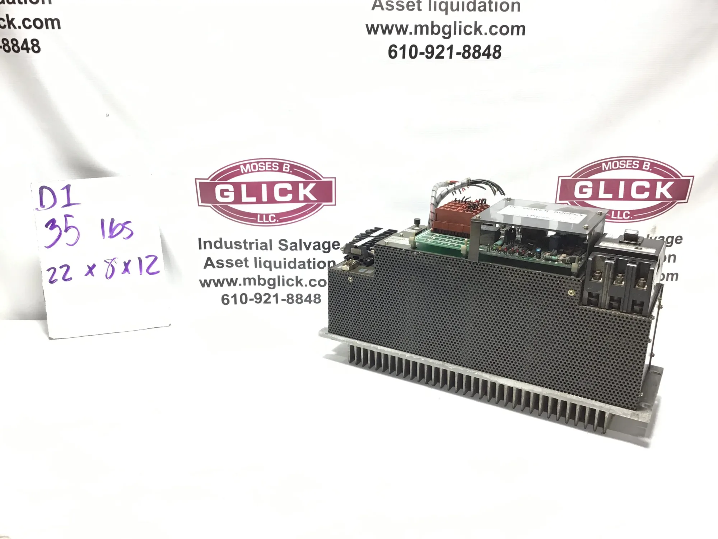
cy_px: 270
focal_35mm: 31
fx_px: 643
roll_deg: +0.1
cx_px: 359
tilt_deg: -19.5
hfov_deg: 58.4
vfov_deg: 45.4
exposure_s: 1/30
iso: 25
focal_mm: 3.3
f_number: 2.4
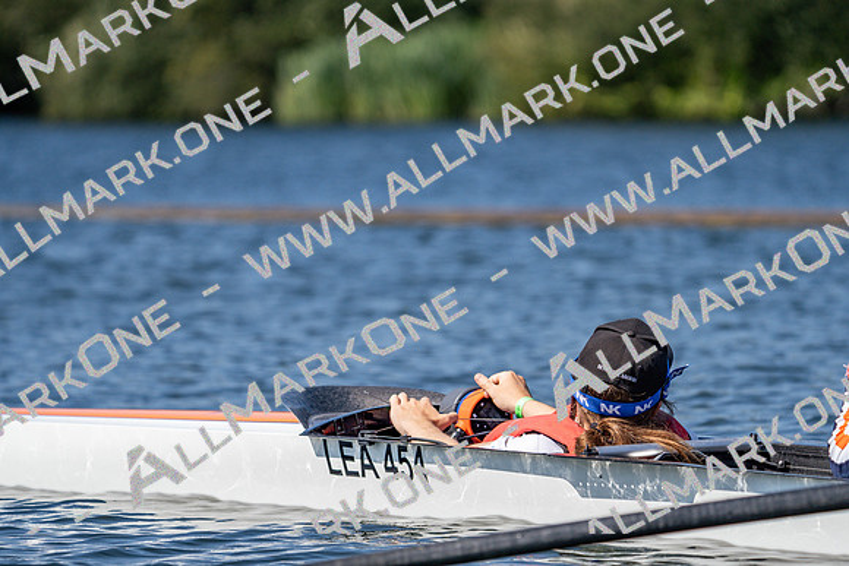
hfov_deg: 6.7
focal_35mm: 309
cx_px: 424
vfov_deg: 4.5
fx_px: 7289
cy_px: 283
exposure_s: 1/2000
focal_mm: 309
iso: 250
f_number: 6.3
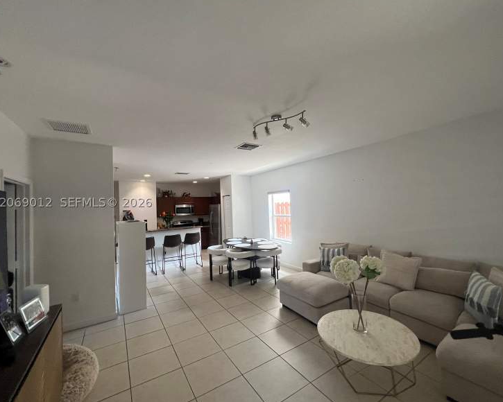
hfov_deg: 100.7
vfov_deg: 88.0
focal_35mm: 14
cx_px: 258
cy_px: 202
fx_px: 208
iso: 200
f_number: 1.8
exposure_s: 1/120
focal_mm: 1.57
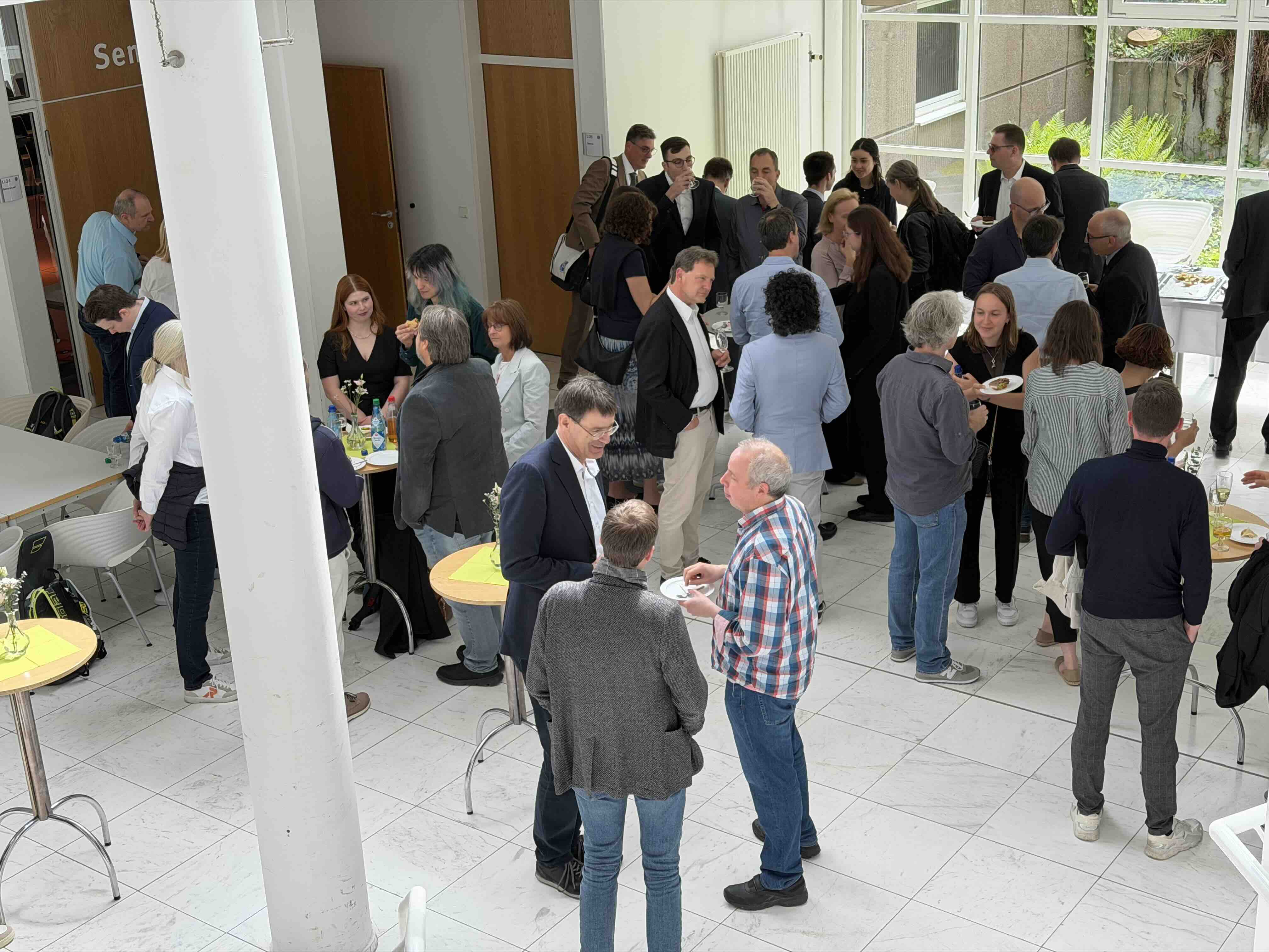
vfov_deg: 30.3
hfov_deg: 39.7
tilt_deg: -20.6
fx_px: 1760
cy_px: 476
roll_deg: +4.0
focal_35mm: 48
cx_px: 634
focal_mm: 6.76
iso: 50
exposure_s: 1/187
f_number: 1.78
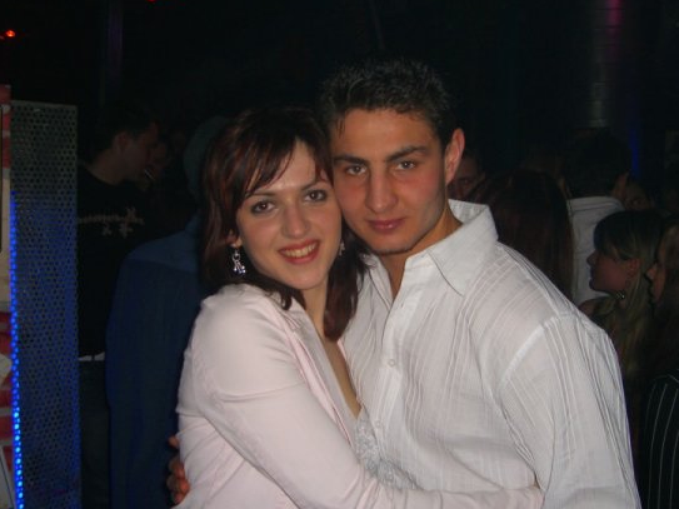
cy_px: 250
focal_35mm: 42
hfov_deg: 44.8
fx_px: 824
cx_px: 360
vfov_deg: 34.3
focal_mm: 7.9
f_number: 2.8
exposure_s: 1/60
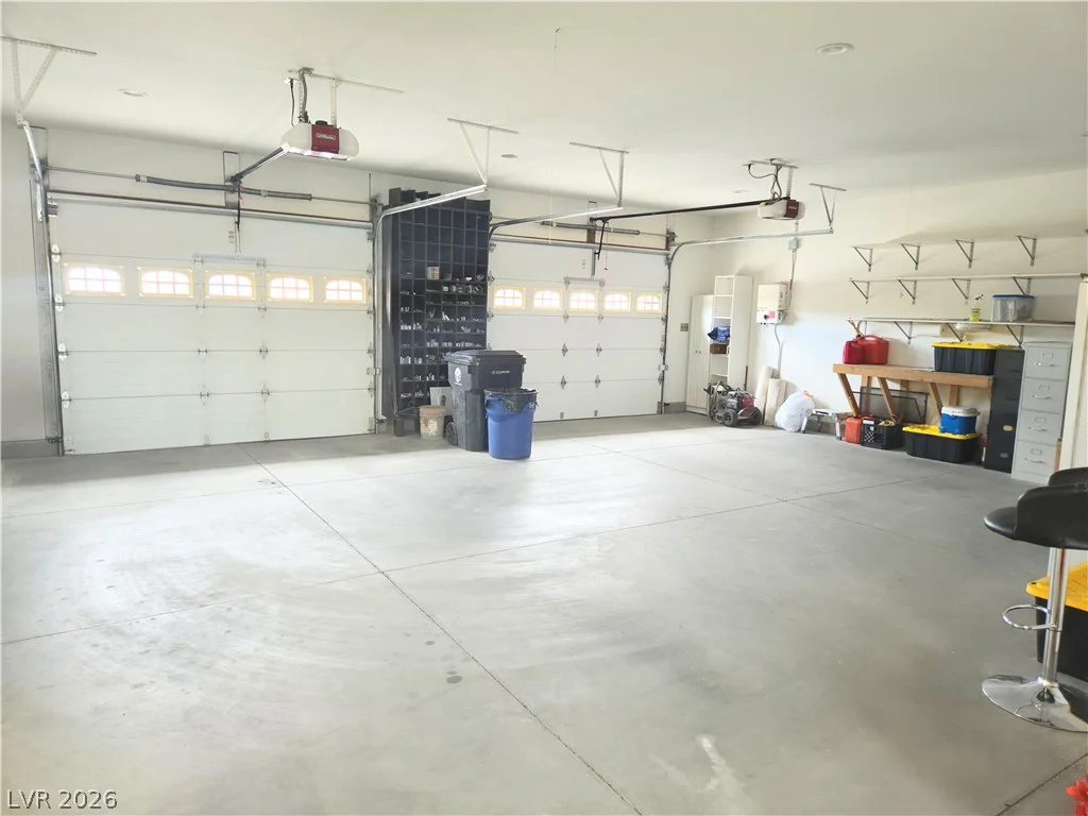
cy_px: 408
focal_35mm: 23
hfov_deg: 73.9
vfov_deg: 58.9
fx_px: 723
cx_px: 544
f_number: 1.8
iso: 160
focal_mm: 5.4
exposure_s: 1/60
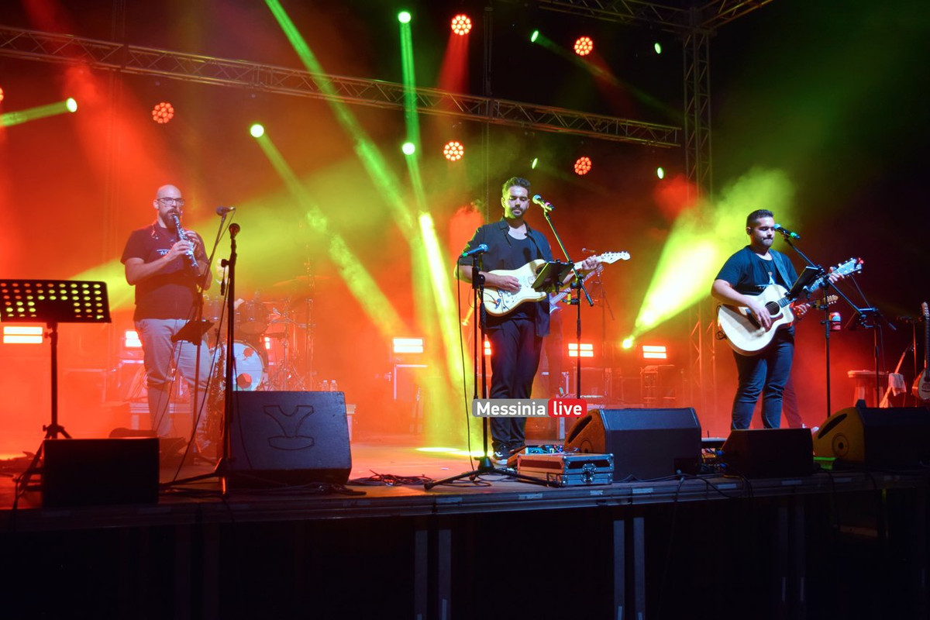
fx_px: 1046
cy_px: 310
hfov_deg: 47.9
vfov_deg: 33.0
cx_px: 465
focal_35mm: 40
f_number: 4.5
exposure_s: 1/80
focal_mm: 27
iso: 400
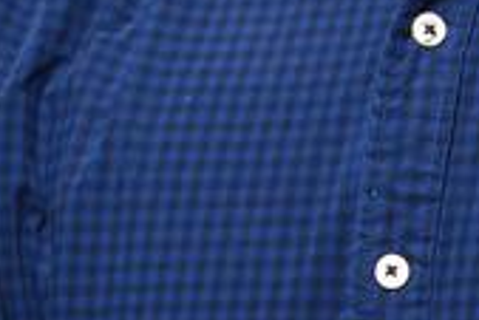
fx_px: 11324
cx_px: 128
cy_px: -132
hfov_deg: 2.4
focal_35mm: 850
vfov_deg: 1.6
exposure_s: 1/200
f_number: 7.1
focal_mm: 85
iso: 100
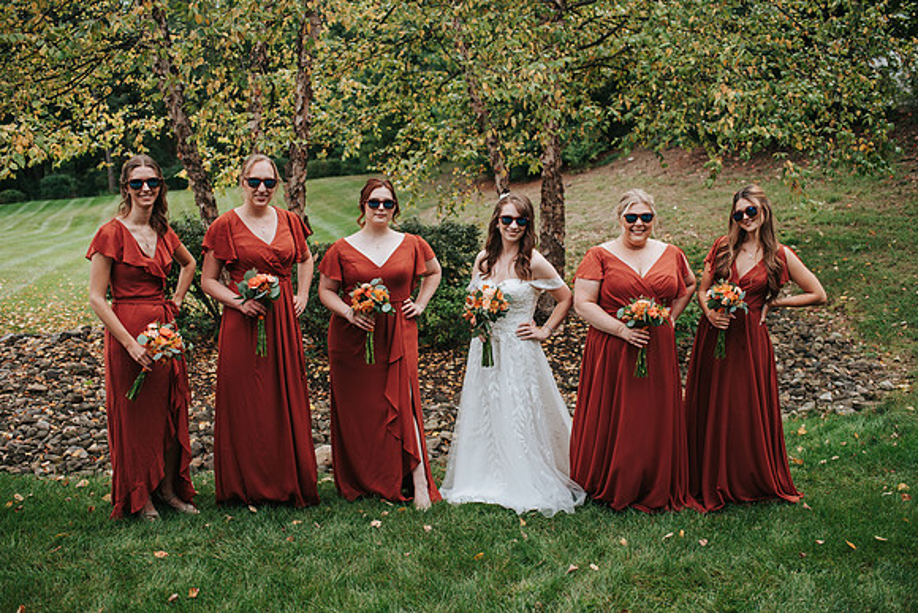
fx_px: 935
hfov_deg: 52.3
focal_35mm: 37
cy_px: 306
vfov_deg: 36.3
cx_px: 459
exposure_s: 1/640
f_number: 2.8
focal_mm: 35
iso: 100
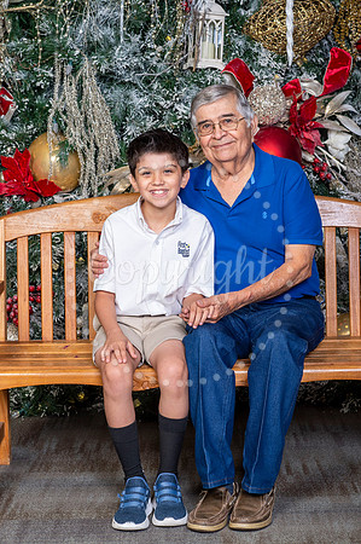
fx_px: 1281
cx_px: 180
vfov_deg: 23.9
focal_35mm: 85
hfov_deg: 16.0
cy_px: 272
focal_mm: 85
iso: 400
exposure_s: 1/125
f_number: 8
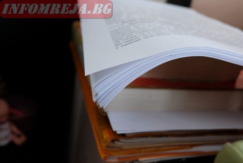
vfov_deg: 37.9
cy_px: 82
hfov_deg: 54.4
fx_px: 236
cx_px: 122
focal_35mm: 35
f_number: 4.2
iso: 3200
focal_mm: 23.2
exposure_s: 1/58
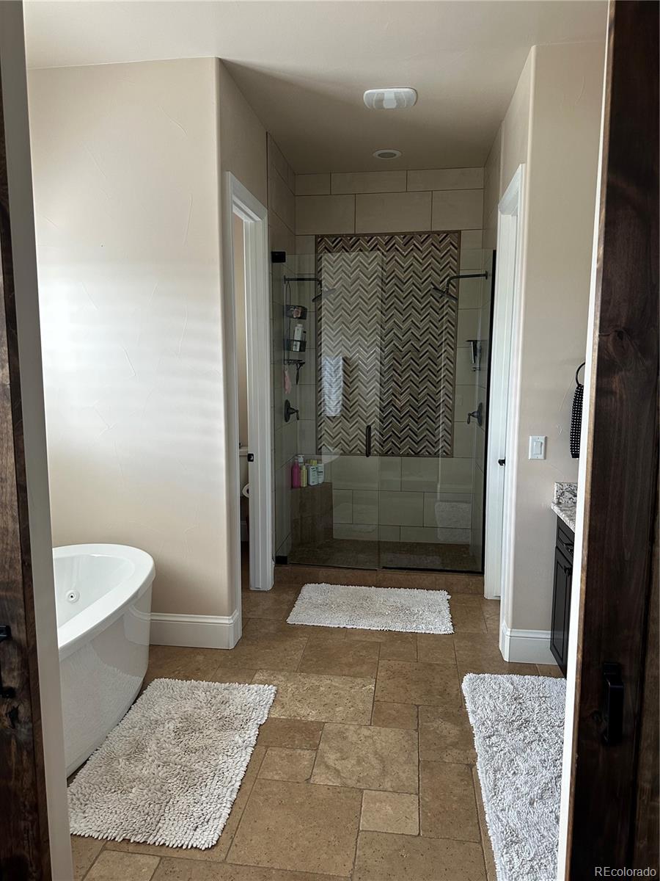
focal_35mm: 24
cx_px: 330
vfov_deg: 71.6
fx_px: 610
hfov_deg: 56.8
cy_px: 440
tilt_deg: -6.5
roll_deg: -1.1
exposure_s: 1/121
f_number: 1.78
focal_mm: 6.86
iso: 160
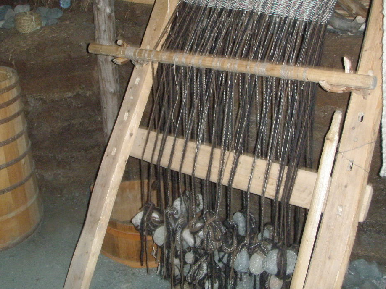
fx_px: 591
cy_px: 100
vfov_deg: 27.4
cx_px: 201
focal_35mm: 53
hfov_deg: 36.2
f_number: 3.5
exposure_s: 1/30
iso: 250
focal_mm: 6.7
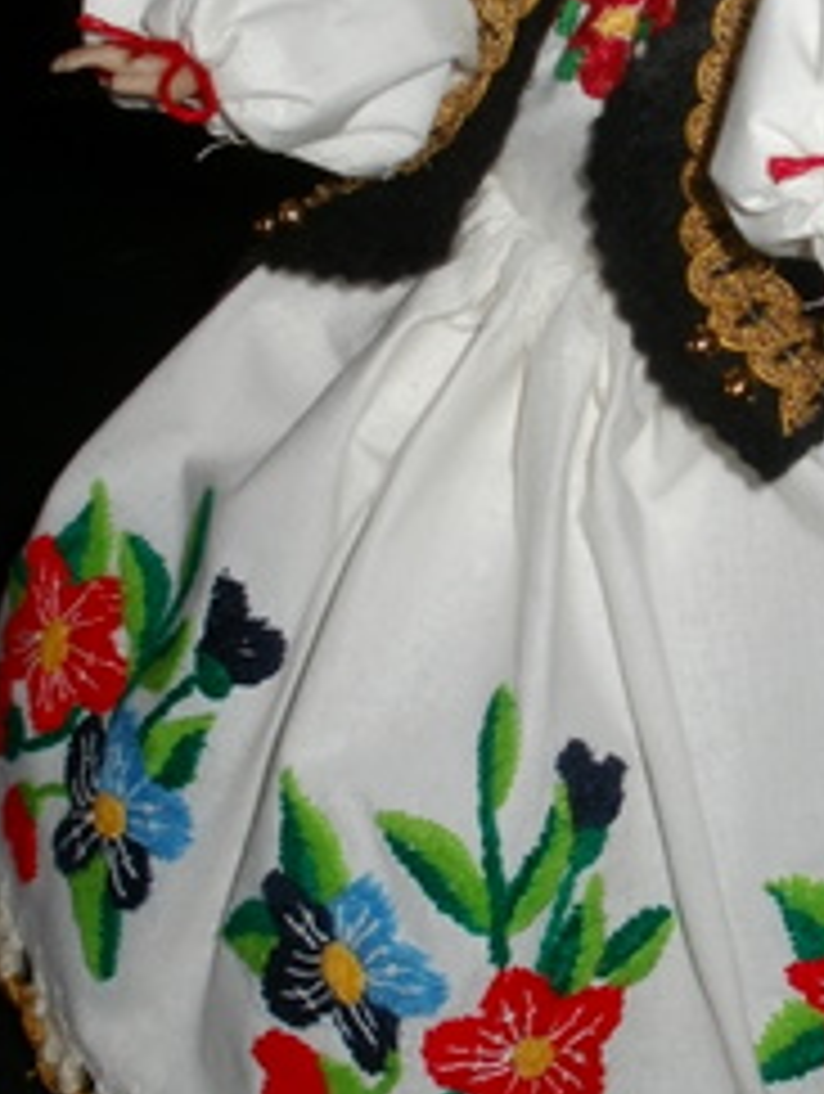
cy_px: 495
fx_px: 2248
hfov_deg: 20.7
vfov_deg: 27.3
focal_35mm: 71
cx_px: 585
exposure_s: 1/30
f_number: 3.5
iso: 125
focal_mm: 6.3
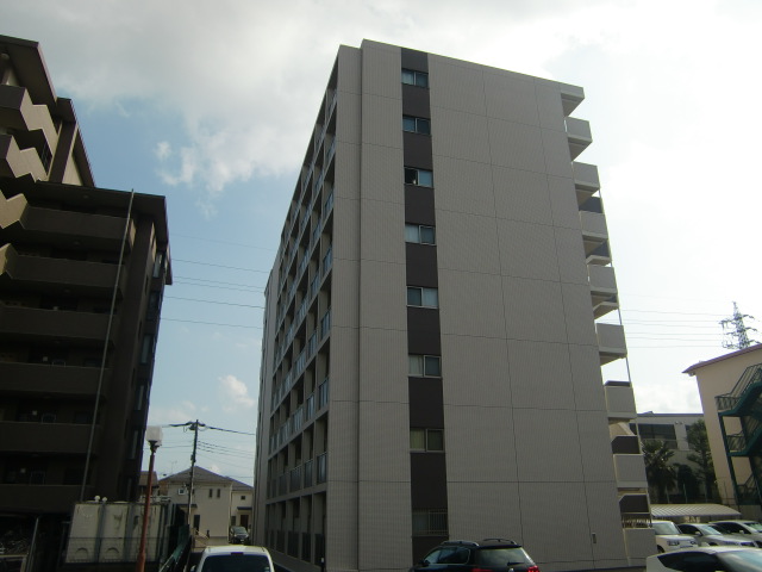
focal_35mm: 28
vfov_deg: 49.7
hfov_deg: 63.4
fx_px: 616
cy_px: 286
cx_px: 381
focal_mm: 4.9
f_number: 7
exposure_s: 1/320
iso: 64
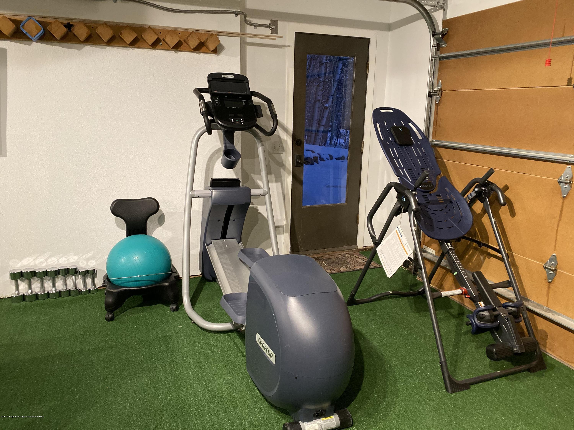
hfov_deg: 67.3
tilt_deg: -14.7
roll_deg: -0.9
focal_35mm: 26
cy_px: 215
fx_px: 431
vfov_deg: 53.1
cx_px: 287
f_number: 1.8
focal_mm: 4.25
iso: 320
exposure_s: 1/60
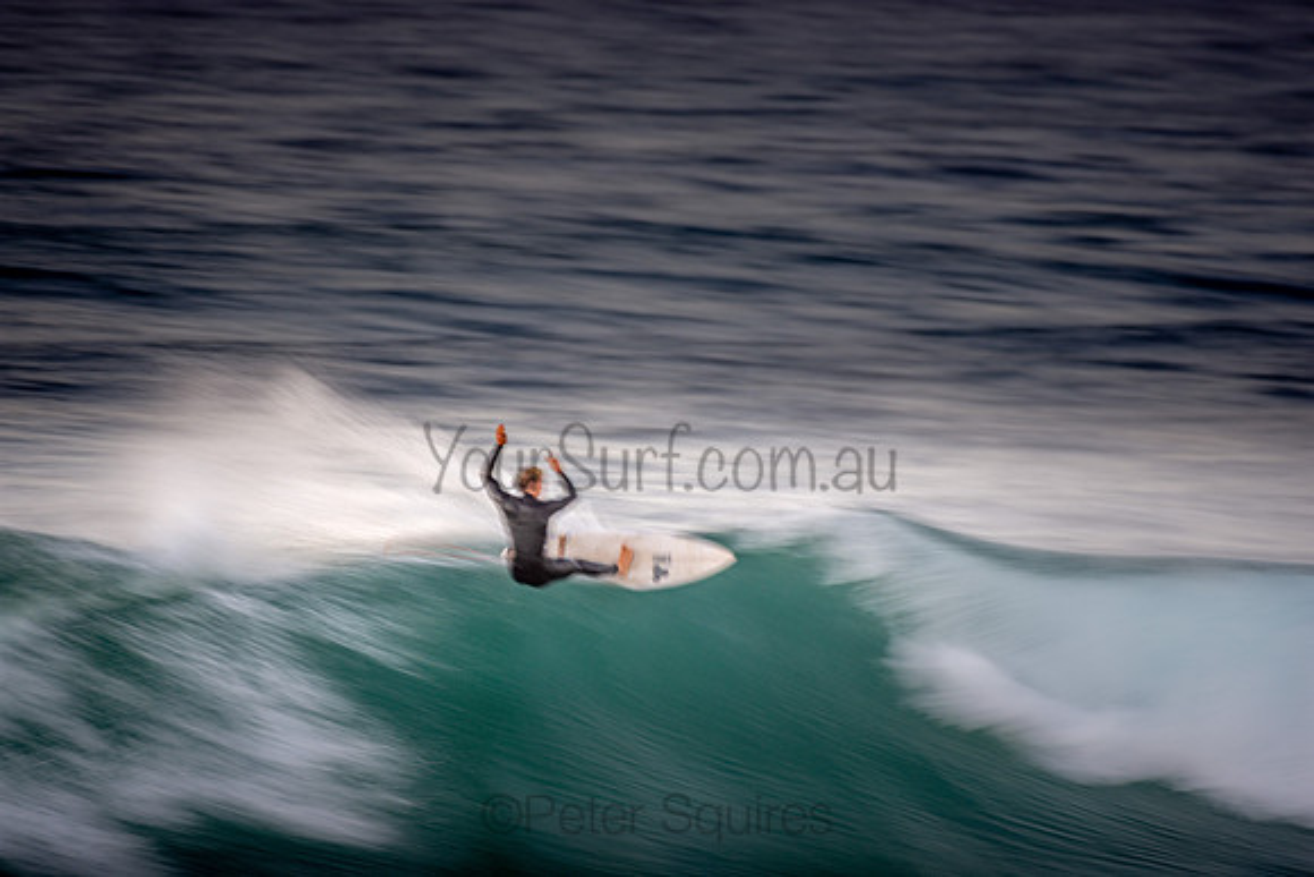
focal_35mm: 750
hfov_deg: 2.7
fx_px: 27380
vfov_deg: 1.8
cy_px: 438
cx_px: 657
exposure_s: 1/20
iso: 110
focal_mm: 500
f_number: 5.6
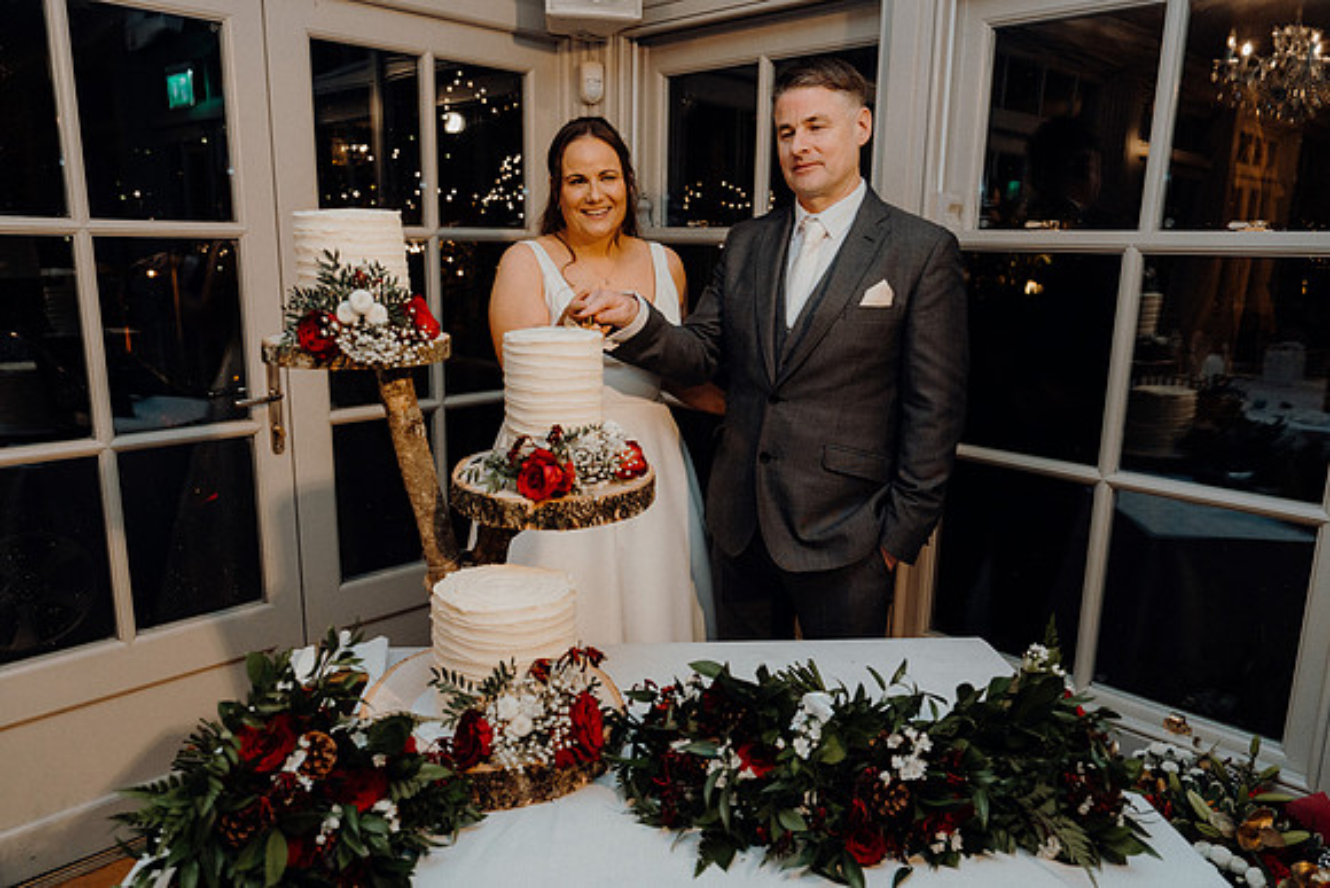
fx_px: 924
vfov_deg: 51.3
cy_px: 444
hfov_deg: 71.5
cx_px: 665
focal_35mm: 25
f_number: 3.5
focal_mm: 25
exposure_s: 1/160
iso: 2500
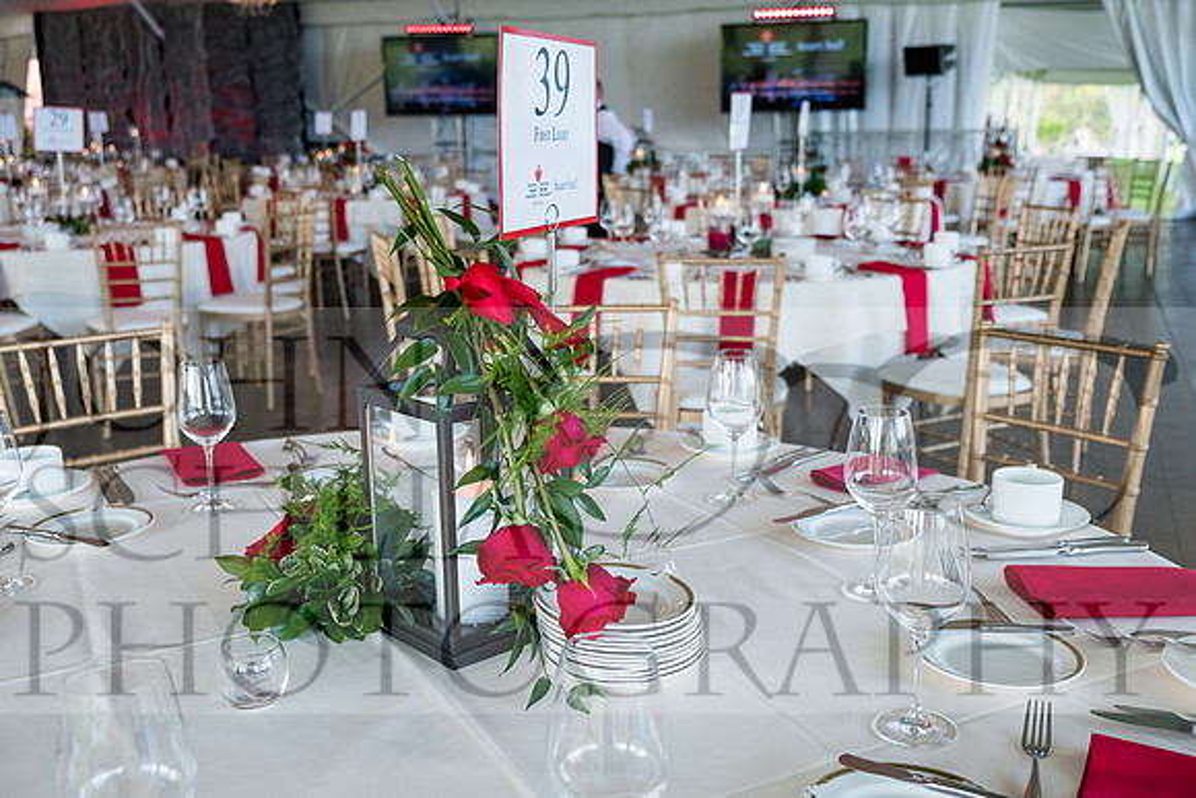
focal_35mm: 35
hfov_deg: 54.4
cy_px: 399
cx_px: 598
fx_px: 1163
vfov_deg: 37.9
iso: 800
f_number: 3.2
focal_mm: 23.3
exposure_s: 1/320
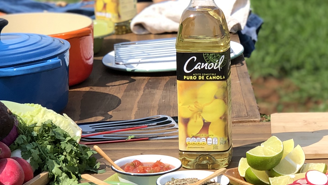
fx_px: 1409
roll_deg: +2.0
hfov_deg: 13.2
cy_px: 93
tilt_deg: -15.8
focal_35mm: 162
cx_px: 270
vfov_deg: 7.5
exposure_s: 1/676
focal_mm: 6
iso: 16
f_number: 2.4
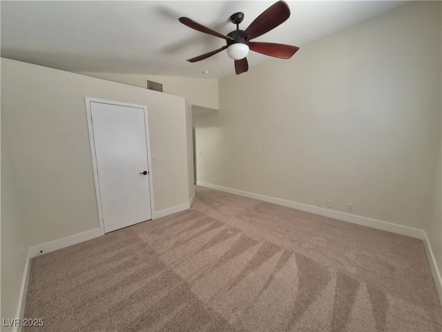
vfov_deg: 89.9
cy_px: 166
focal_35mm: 13
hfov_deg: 106.2
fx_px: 166
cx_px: 221
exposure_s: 1/60
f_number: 2.2
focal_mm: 1.74
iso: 200
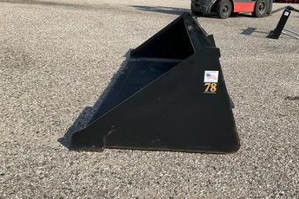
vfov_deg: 37.8
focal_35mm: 35
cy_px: 106
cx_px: 168
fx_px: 291
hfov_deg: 54.3
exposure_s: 1/1577
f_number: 1.8
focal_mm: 3
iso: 25
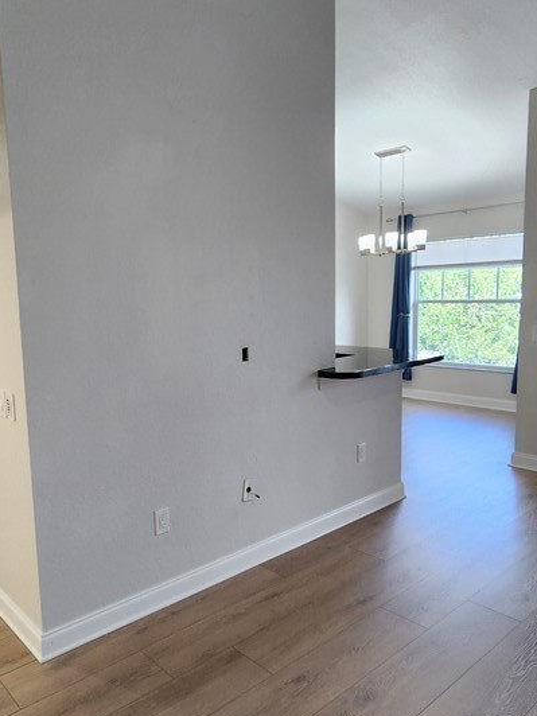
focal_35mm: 25
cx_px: 149
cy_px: 366
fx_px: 517
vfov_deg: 69.4
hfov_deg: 53.0
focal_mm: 2.2
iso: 125
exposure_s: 1/60
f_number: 2.2
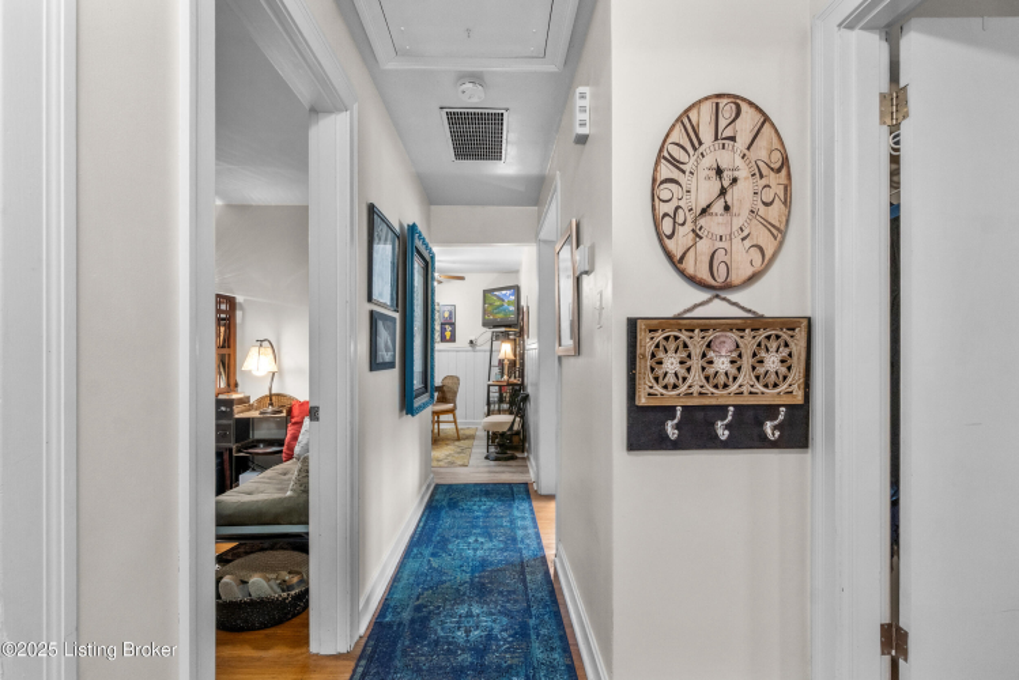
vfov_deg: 77.4
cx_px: 510
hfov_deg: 100.4
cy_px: 340
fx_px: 425
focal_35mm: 15
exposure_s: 1/1.67
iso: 400
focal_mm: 10
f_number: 10
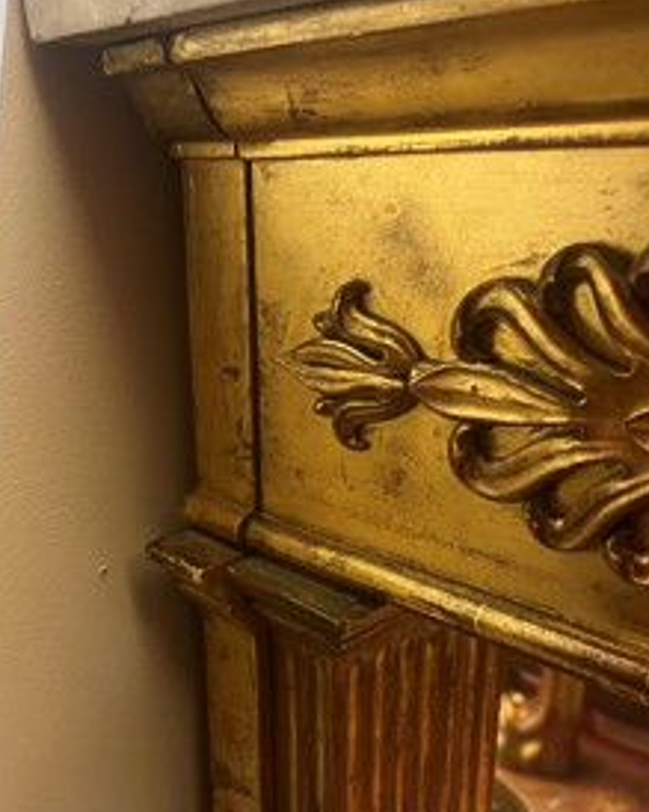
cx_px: 273
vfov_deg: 48.5
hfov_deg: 40.0
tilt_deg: -21.6
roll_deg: +0.9
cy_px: 525
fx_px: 889
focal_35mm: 37
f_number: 1.6
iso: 500
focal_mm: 5.1
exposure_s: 1/33
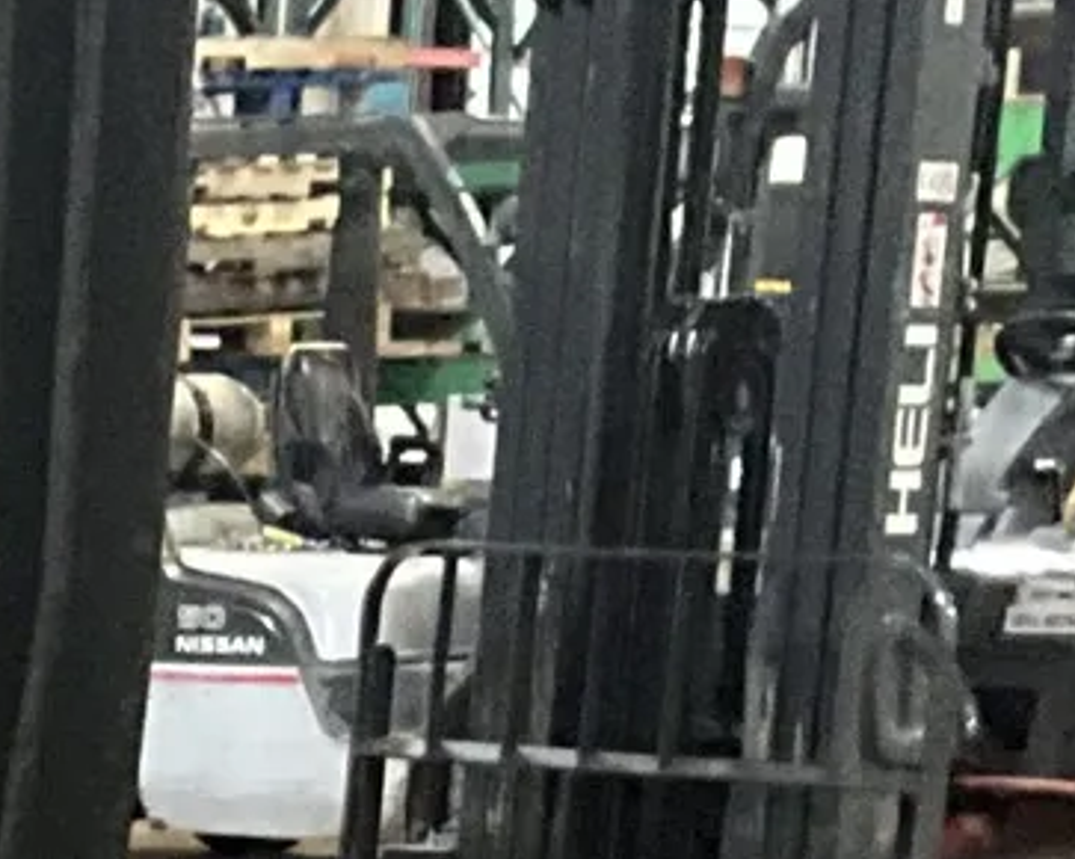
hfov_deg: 10.6
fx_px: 4961
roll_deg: +1.1
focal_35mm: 156
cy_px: 1594
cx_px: -1519
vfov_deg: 9.4
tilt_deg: -13.4
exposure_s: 1/31
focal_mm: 3
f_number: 1.8
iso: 320
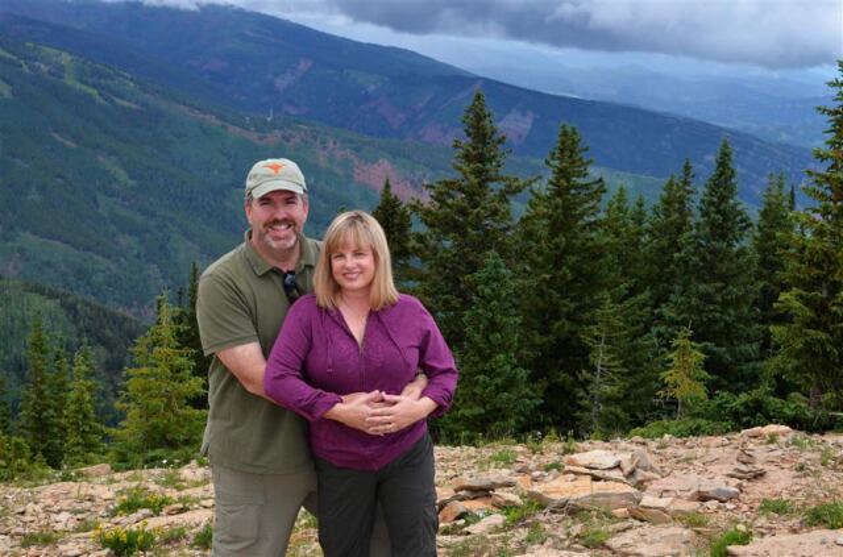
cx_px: 422
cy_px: 278
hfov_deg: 37.9
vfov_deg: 25.6
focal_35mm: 52
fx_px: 1226
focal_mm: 35
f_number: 5.6
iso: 100
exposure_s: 1/200
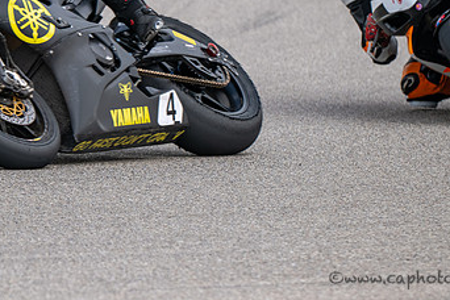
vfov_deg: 1.5
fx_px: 11212
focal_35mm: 897
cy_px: 59
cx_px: 60
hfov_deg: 2.3
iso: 450
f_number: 6.3
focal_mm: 430
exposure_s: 1/1250
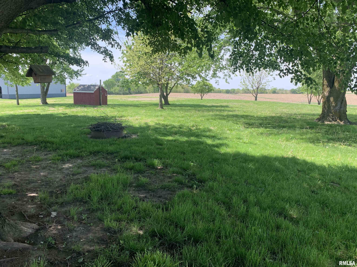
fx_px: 268
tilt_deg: -8.5
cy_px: 134
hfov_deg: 67.3
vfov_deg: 53.1
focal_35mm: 26
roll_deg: -0.5
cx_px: 178
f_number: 1.8
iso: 25
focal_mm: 4.25
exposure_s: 1/531
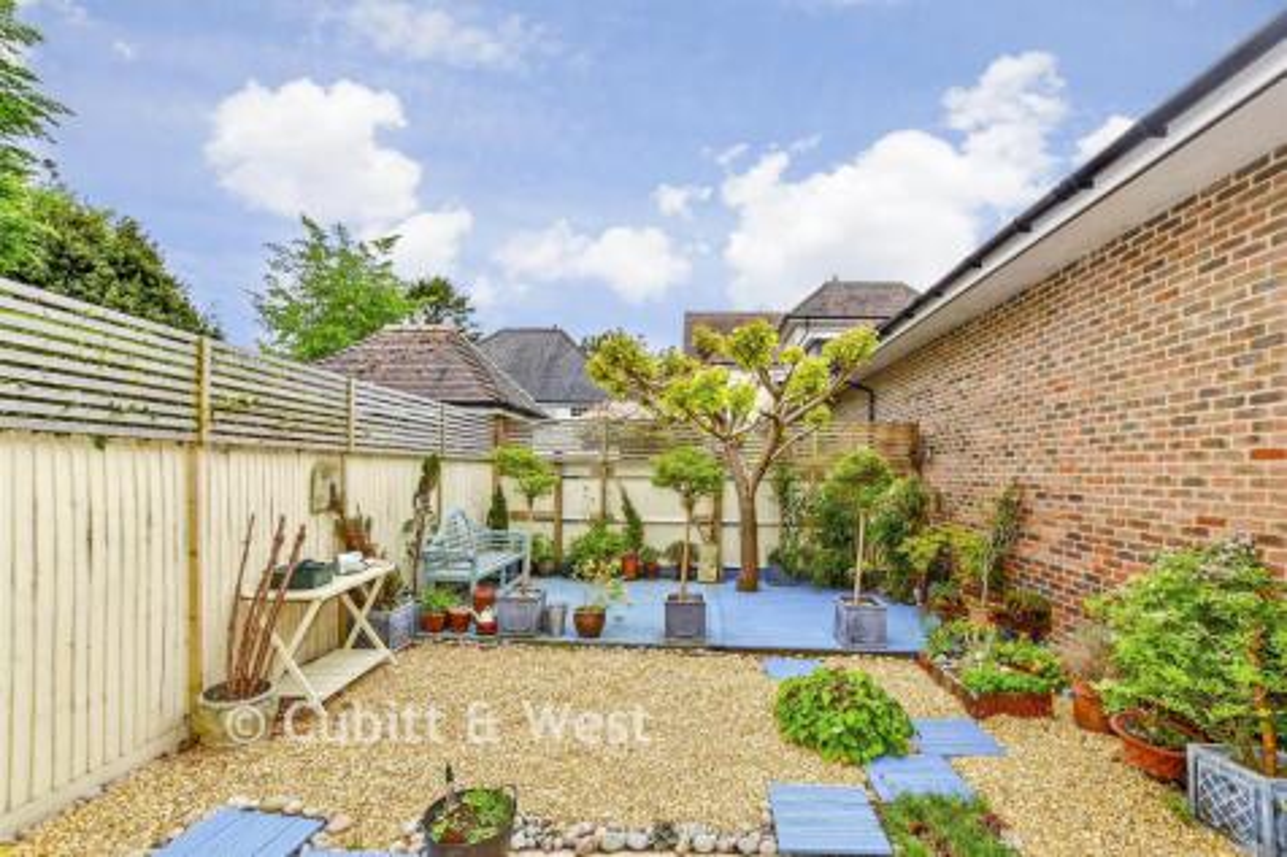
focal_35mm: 15
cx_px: 644
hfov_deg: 100.4
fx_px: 536
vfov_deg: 77.3
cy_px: 428
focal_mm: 10
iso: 250
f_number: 8
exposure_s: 1/250
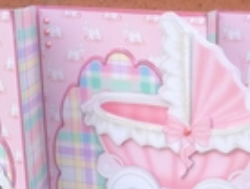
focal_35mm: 104
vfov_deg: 13.7
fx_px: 752
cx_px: 248
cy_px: 245
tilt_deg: -20.1
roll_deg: -2.7
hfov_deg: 18.4
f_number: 2.4
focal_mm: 3.3
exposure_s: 1/389
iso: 32
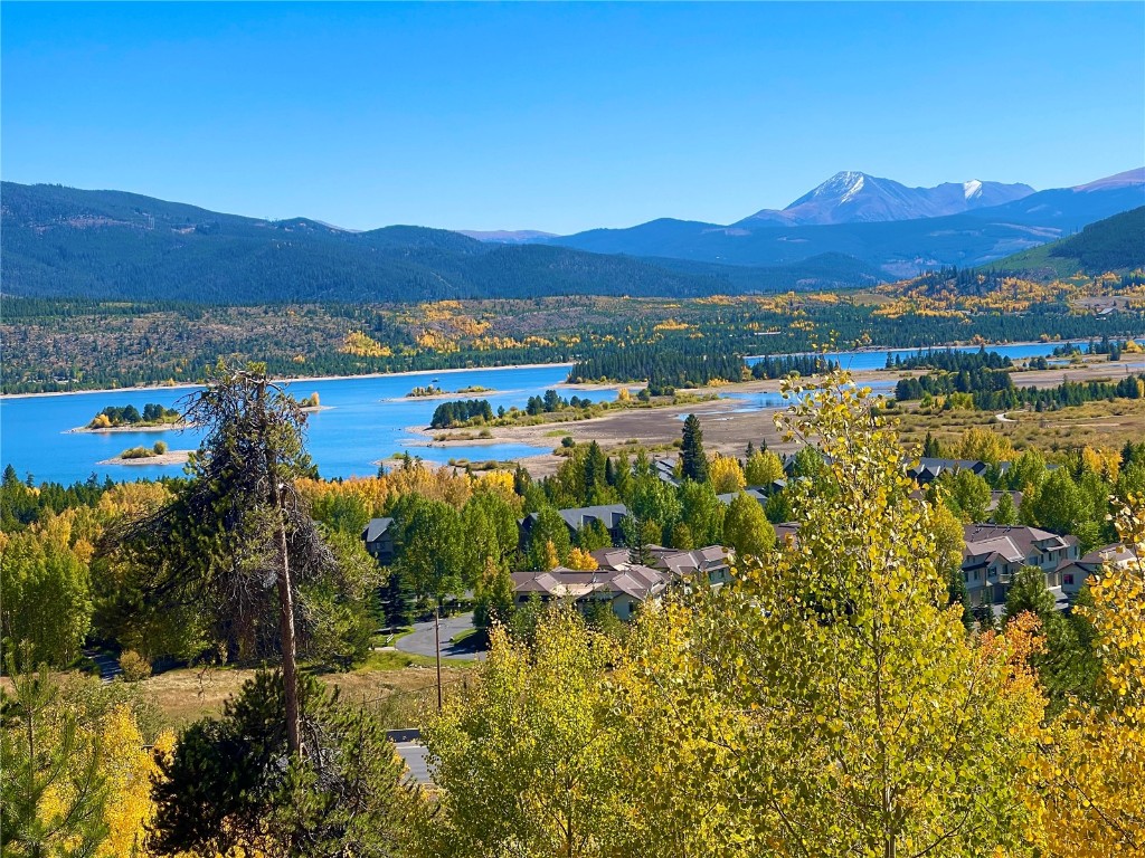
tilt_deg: -4.2
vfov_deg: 22.9
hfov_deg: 30.3
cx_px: 572
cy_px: 429
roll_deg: +2.2
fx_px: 2117
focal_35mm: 64
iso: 20
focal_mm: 7.5
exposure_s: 1/1119
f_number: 2.2
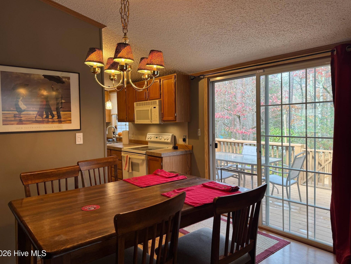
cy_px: 128
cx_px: 170
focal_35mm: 25
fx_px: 254
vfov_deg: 54.9
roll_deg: +0.7
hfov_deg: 69.4
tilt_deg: -2.2
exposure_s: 1/120
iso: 100
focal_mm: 6.76
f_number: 1.78
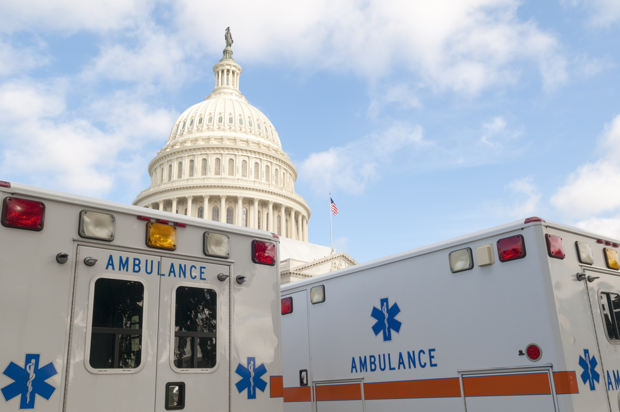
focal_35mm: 33
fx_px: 568
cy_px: 206
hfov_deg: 57.3
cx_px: 310
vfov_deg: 39.9
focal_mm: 22
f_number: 8
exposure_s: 1/250
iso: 250
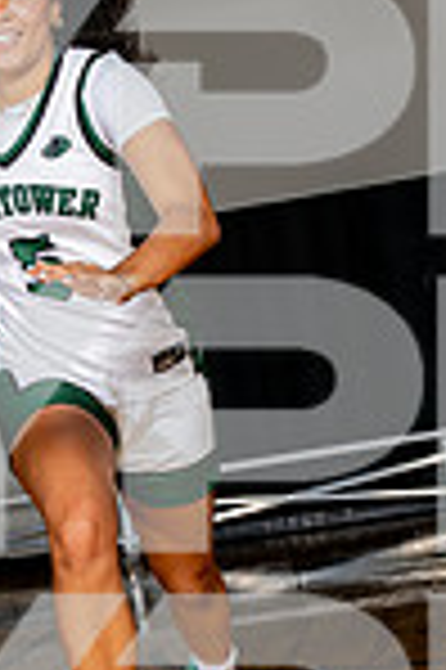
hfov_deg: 11.8
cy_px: 418
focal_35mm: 115
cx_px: 72
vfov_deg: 17.8
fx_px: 2142
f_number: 5.6
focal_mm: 38
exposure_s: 1/250
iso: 200
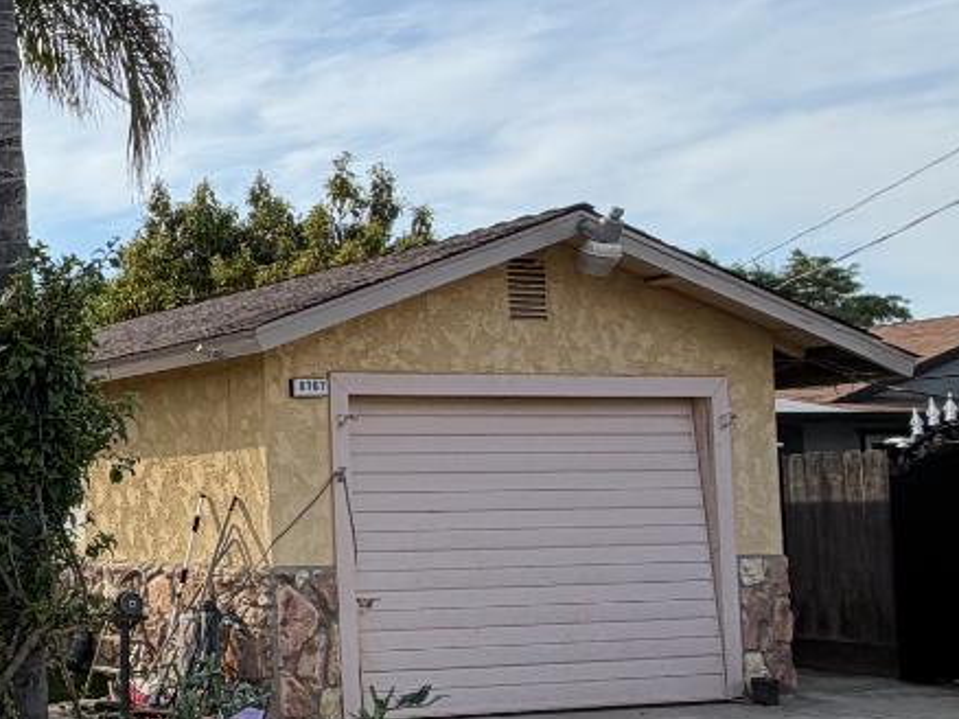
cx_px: -359
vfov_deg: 30.1
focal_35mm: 48
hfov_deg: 29.6
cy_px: 455
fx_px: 1329
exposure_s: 1/864
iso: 20
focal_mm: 2.22
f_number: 2.2
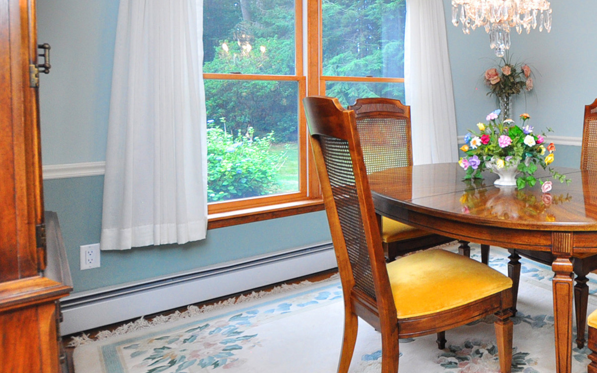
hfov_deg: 57.0
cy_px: 85
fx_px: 455
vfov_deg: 42.9
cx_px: 540
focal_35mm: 28
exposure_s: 1/40
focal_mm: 10
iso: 800
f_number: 4.5
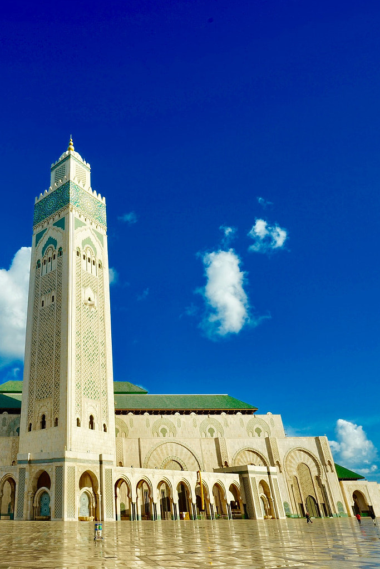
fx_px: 396
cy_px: 284
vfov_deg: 71.5
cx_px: 76
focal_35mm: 25
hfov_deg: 48.4
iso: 100
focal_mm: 16
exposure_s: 1/50
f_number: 18
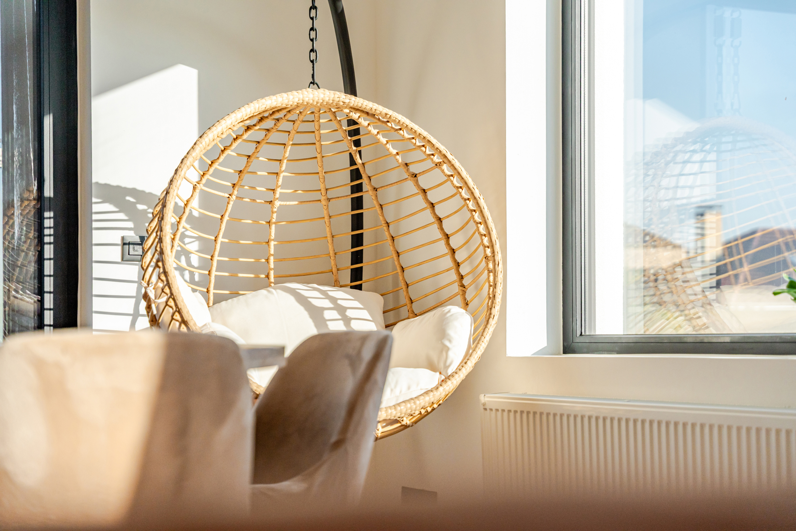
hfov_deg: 28.8
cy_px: 266
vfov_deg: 19.5
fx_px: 1548
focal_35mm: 70
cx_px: 398
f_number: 2.8
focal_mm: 70
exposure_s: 1/8000
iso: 640
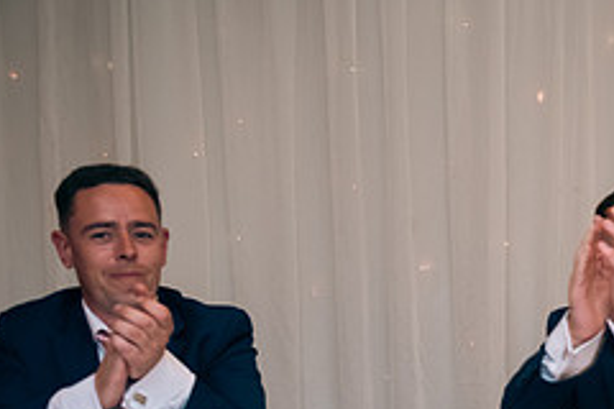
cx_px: 706
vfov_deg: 16.2
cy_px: 449
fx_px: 1398
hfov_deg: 23.0
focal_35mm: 82
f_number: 3.5
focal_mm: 34
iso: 640
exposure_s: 1/160
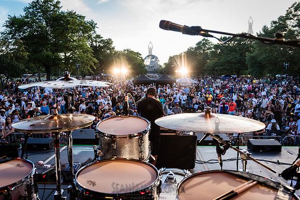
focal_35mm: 29
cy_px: 100
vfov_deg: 44.9
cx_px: 150
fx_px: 242
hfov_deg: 63.6
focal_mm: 29
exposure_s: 1/1600
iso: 2000
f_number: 4
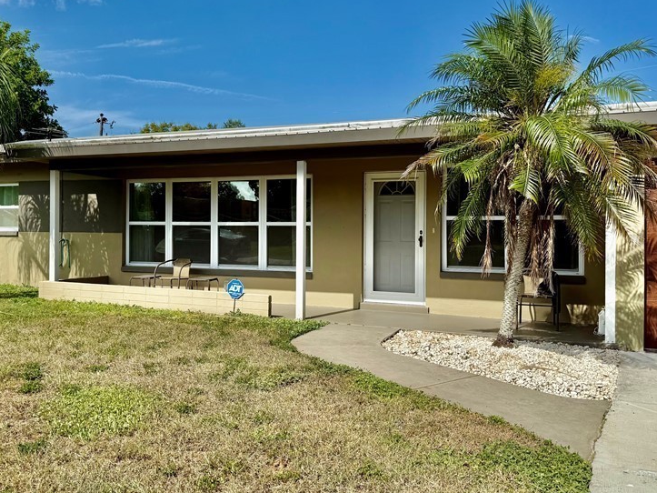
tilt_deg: +0.1
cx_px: 274
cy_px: 224
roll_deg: -0.4
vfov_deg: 41.7
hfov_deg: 53.7
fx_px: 645
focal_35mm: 34
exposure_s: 1/5319
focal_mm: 6.76
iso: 80
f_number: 1.78
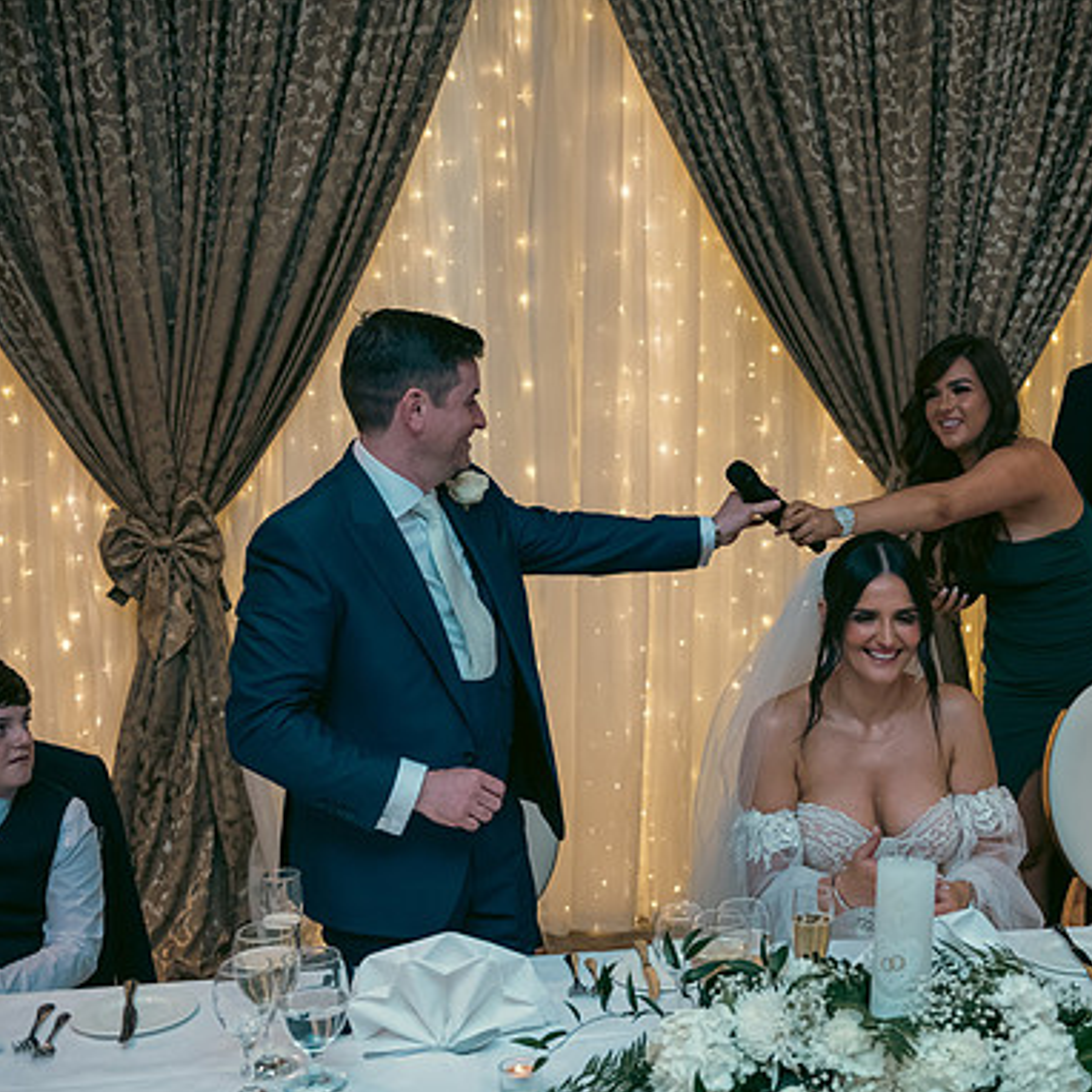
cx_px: 772
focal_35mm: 49
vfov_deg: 34.7
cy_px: 550
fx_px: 1749
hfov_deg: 34.2
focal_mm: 38
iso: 800
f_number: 3.5
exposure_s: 1/160
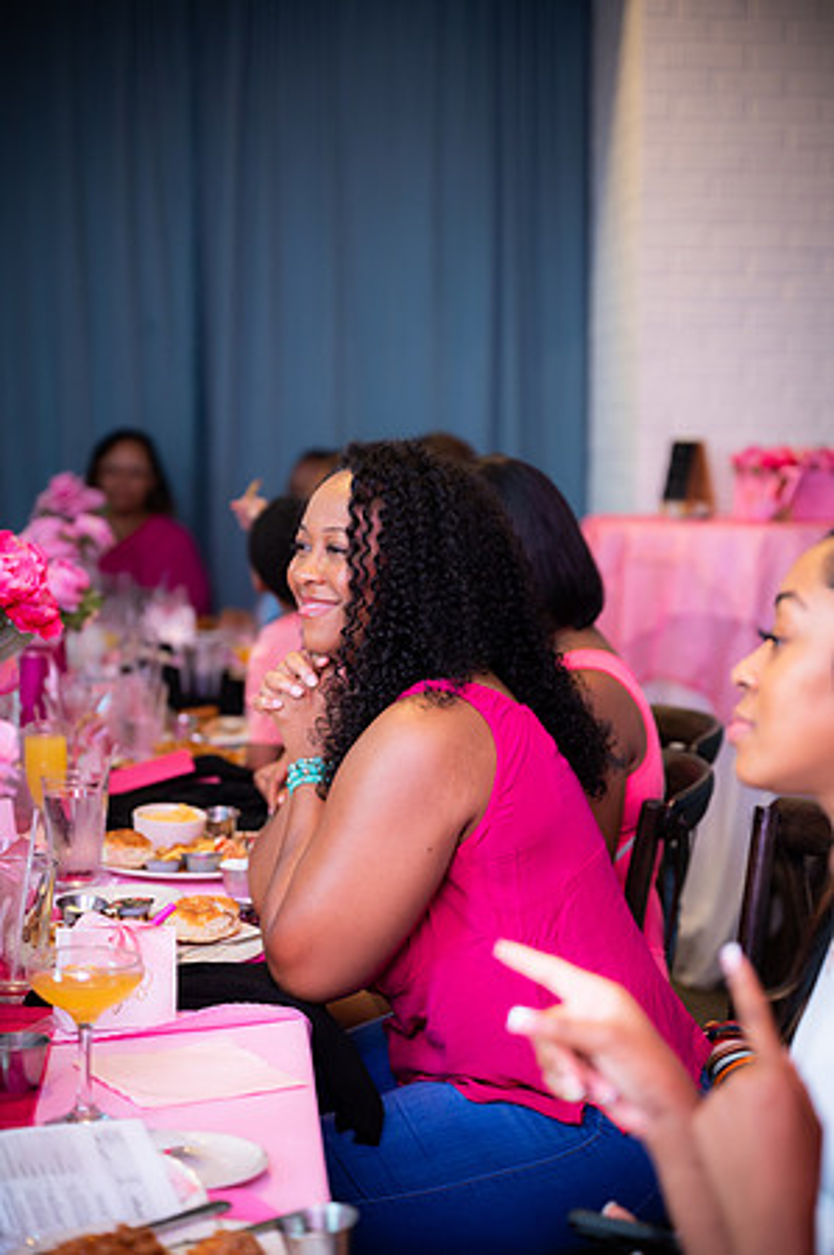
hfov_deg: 19.4
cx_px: 417
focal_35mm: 70
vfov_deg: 28.9
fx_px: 2438
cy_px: 628
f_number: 2.8
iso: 1000
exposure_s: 1/200
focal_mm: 70
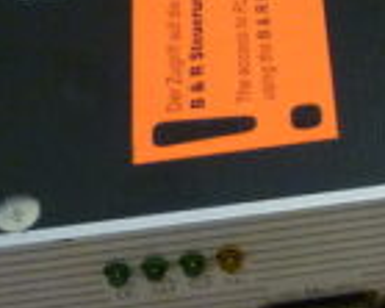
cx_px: 557
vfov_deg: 12.6
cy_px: 103
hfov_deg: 14.8
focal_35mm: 122
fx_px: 1389
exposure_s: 1/25
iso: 400
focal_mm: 5.2
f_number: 3.3
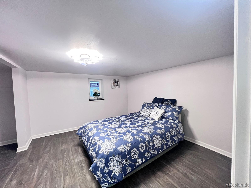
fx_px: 94
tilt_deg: -2.8
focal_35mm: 13
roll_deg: +1.7
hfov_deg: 106.2
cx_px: 126
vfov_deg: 89.9
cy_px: 94
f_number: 1.8
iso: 400
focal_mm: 1.57
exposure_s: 1/60
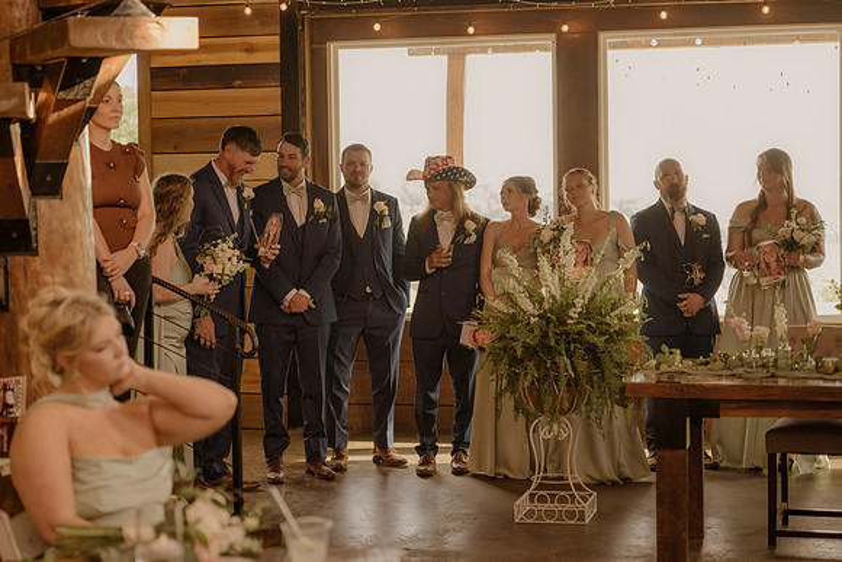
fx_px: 1638
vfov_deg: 19.5
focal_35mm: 70
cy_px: 281
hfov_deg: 28.8
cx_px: 421
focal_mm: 70
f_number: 2.8
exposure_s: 1/200
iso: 1000
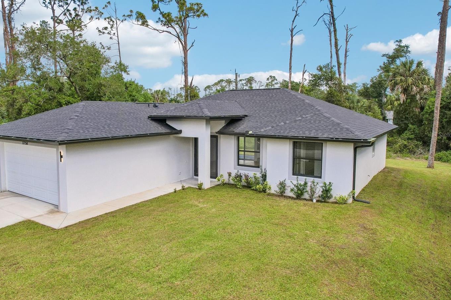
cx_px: 202
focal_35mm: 26
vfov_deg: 49.5
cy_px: 135
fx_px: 326
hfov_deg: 69.2
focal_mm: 8.4
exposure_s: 1/250
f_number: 2.8
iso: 100
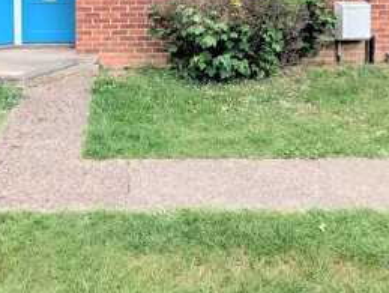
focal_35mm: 43
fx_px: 484
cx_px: 146
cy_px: -34
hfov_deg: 43.5
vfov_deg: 30.0
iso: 19
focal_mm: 2.35
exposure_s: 1/732
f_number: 2.2
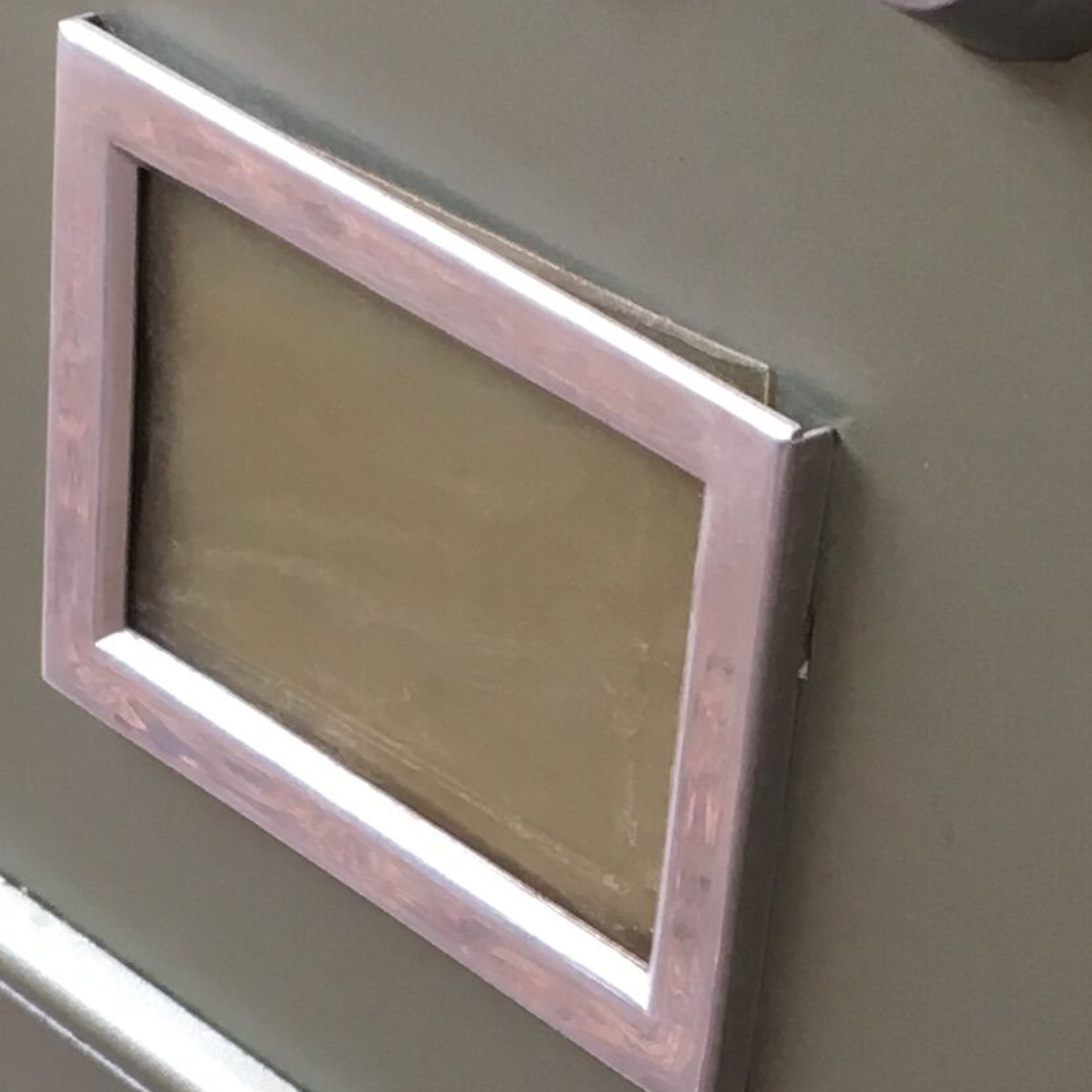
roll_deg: -7.5
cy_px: 931
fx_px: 4426
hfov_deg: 14.0
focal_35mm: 124
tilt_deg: -31.8
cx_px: 818
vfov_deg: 14.0
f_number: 2.2
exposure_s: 1/33
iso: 25
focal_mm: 4.15
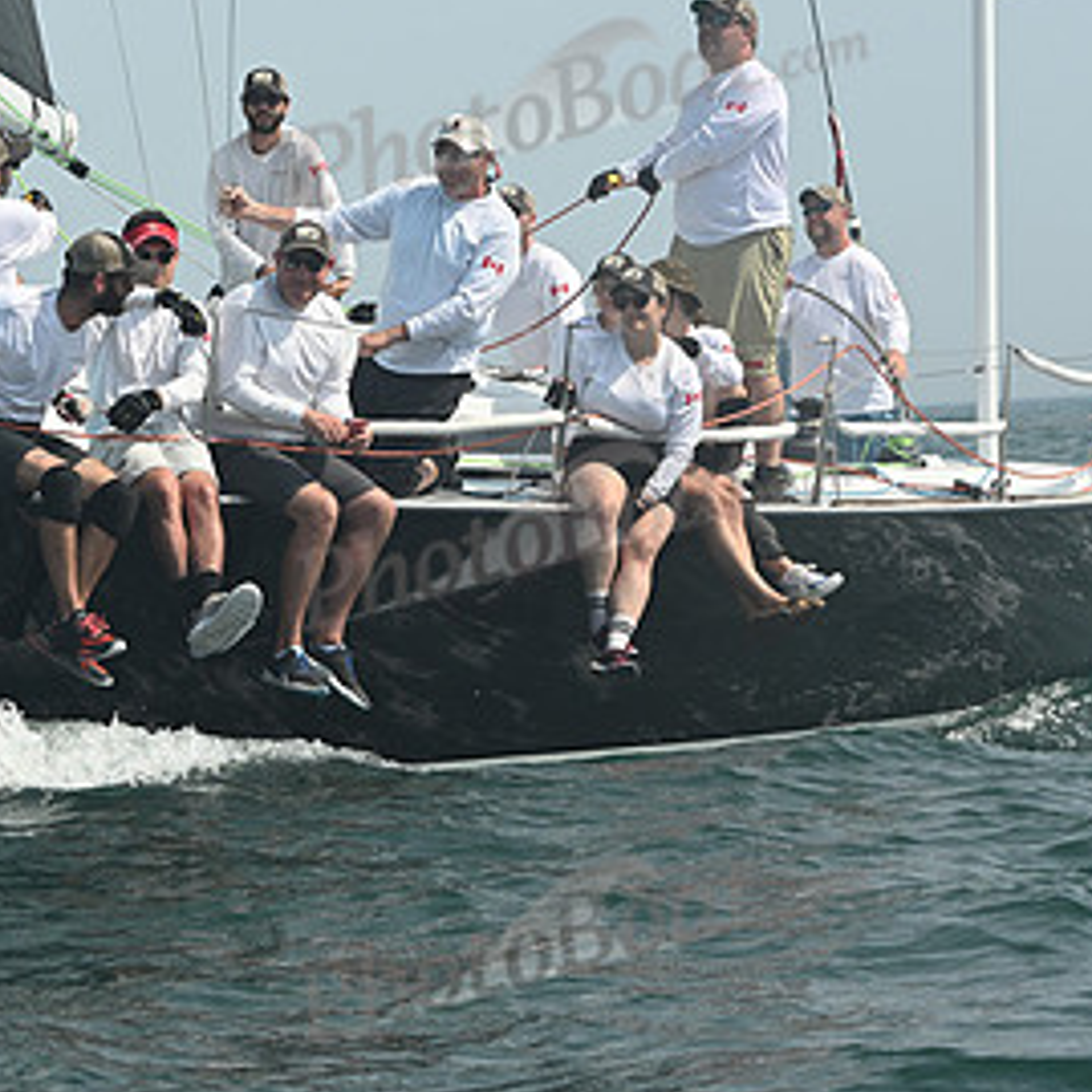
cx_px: 89
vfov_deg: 9.6
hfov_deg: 9.5
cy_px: 371
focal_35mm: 183
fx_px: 6531
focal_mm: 100
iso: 320
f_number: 8
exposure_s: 1/1250
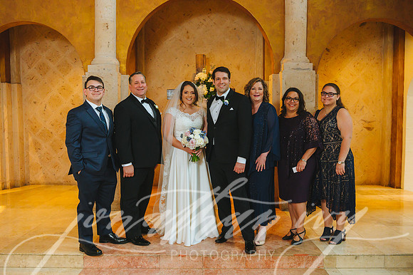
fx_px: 391
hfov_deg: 55.7
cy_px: 145
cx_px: 194
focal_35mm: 34
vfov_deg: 38.7
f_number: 4
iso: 4000
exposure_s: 1/160
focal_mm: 32
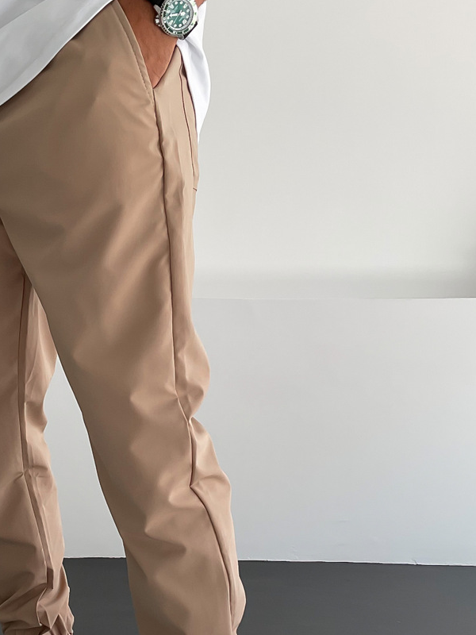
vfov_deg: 32.8
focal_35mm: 58
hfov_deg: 24.8
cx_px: 90
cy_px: 445
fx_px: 1063
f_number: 1.8
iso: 16
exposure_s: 1/160
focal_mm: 3
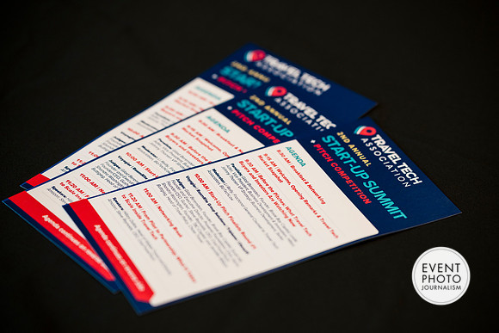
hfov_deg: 15.6
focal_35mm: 131
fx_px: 1816
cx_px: 250
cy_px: 166
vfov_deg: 10.5
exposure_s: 1/200
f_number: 3.2
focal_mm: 131
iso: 220
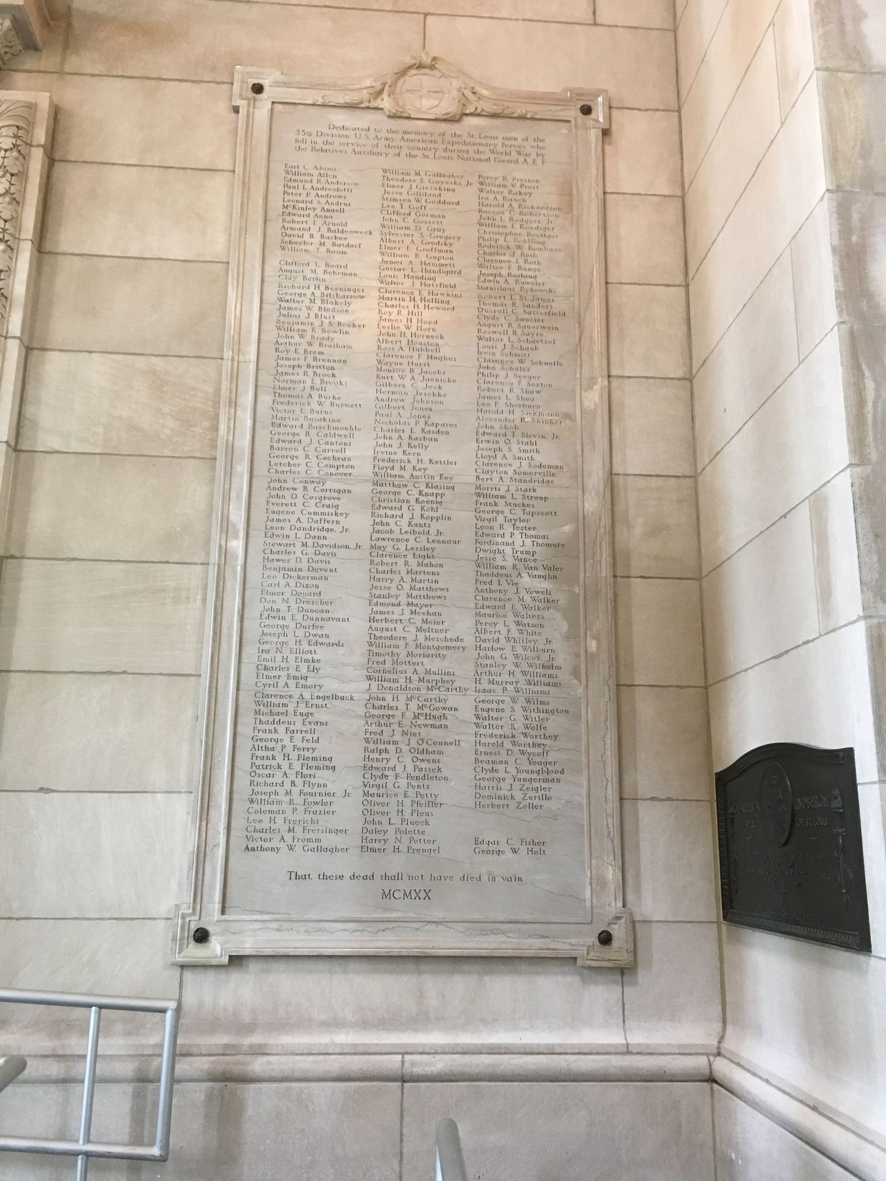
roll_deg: -1.6
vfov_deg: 61.7
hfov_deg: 48.2
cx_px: 443
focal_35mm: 29
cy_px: 590
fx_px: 990
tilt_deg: +14.7
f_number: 2.2
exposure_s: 1/30
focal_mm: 4.15
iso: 125
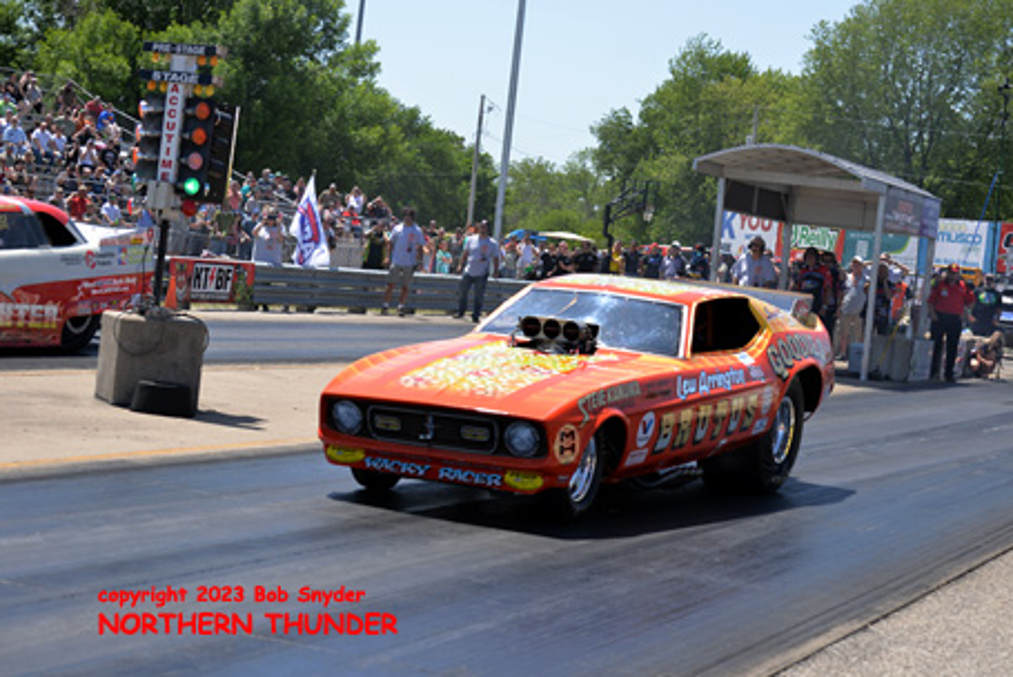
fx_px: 2168
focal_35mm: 77
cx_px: 530
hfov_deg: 26.3
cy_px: 314
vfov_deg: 17.7
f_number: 6.3
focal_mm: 70
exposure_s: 1/1600
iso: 400
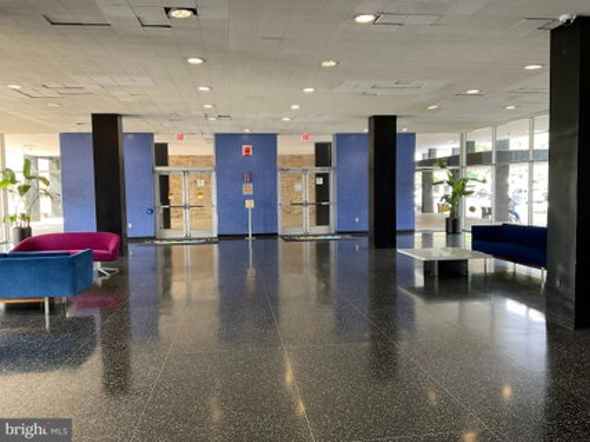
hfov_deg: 61.7
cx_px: 295
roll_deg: +0.7
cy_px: 221
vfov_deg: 48.2
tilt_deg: -4.0
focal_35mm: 29
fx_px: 494
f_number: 1.8
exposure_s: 1/60
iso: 80
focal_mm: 3
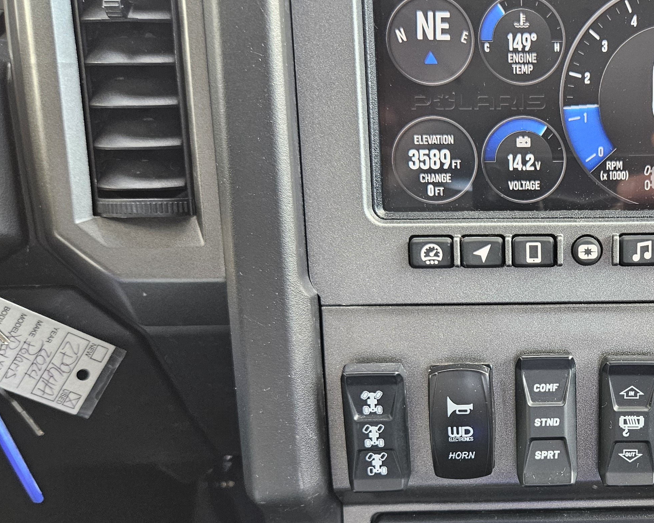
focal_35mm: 46
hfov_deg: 37.9
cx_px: 578
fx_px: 890
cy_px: 352
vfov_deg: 32.5
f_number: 1.8
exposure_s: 1/120
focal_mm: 5.4
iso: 160
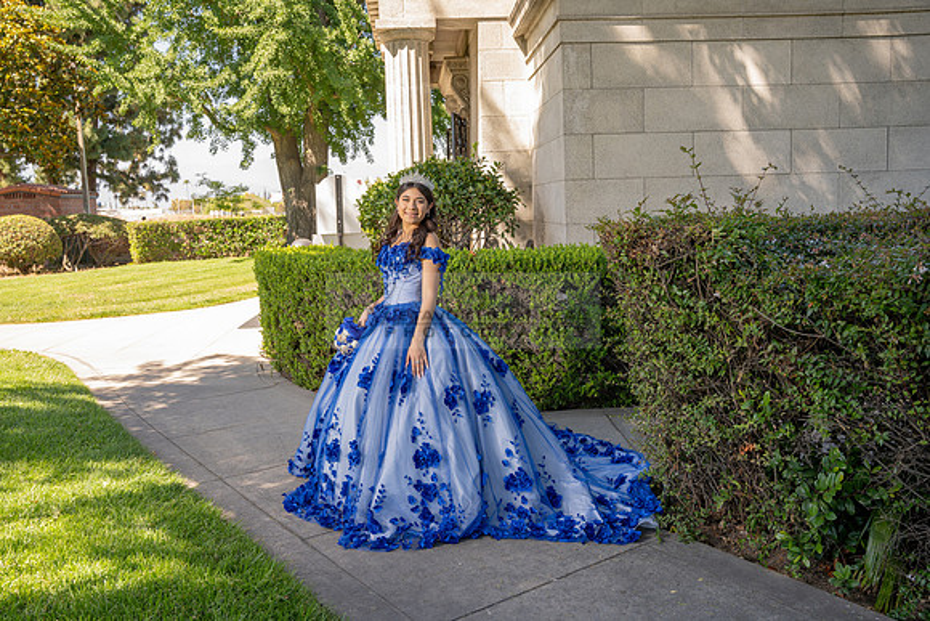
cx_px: 465
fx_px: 832
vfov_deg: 40.9
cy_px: 310
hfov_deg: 58.4
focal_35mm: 32
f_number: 4.5
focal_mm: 32.2
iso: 64
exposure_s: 1/125
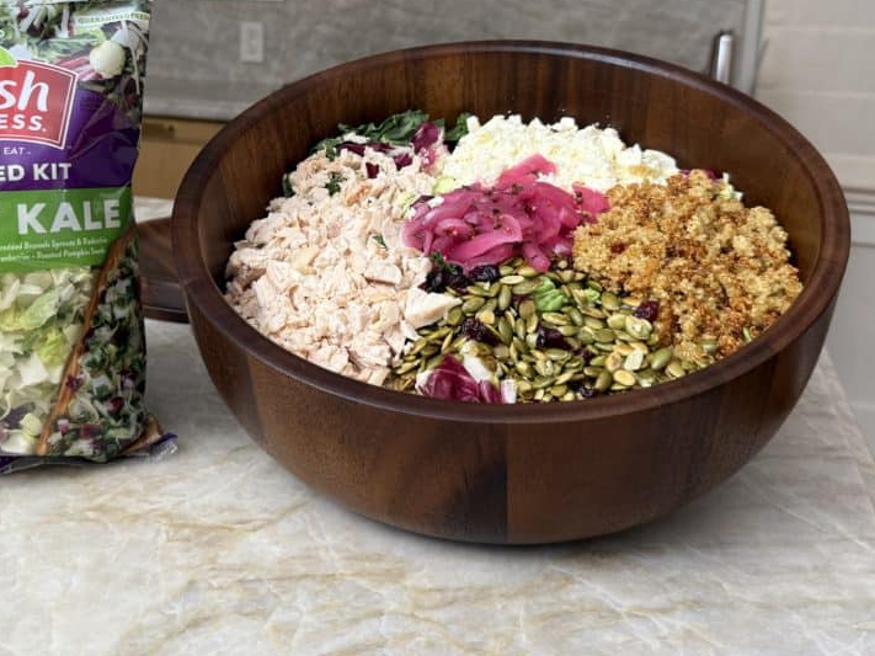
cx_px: 372
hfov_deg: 51.2
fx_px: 910
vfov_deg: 39.1
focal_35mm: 36
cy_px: 208
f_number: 1.78
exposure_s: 1/60
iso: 200
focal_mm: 6.76
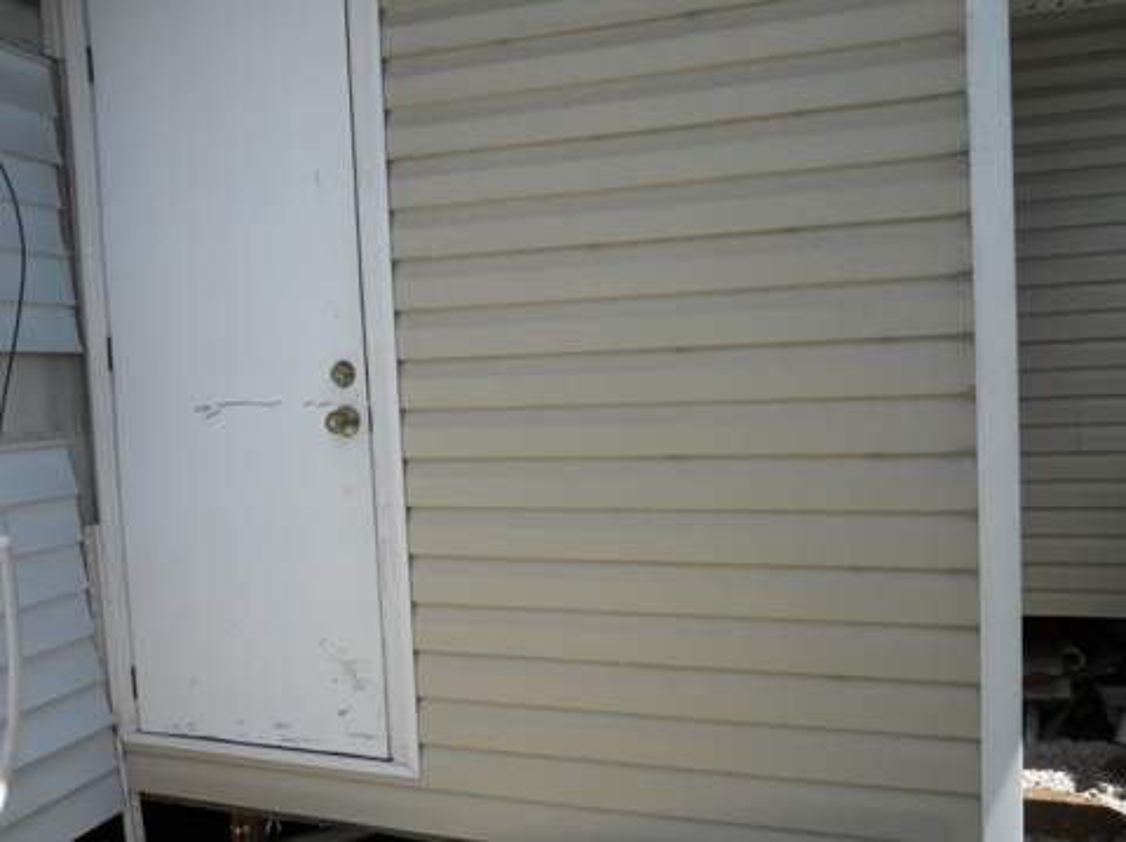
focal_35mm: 28
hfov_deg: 63.5
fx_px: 910
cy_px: 421
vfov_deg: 49.7
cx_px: 563
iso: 80
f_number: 5.4
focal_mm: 5
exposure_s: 1/250
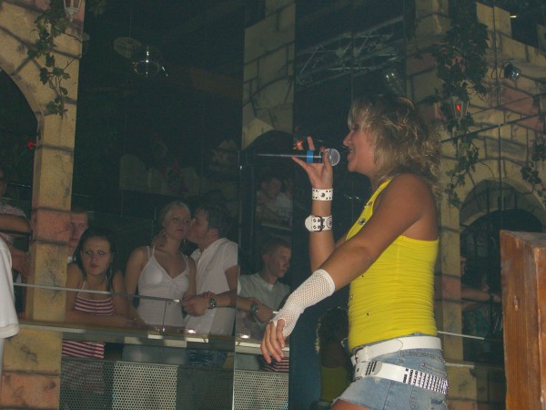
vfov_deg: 21.6
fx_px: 1073
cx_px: 273
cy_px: 205
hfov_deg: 28.6
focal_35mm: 68
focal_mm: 14.2
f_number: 4
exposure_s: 1/60
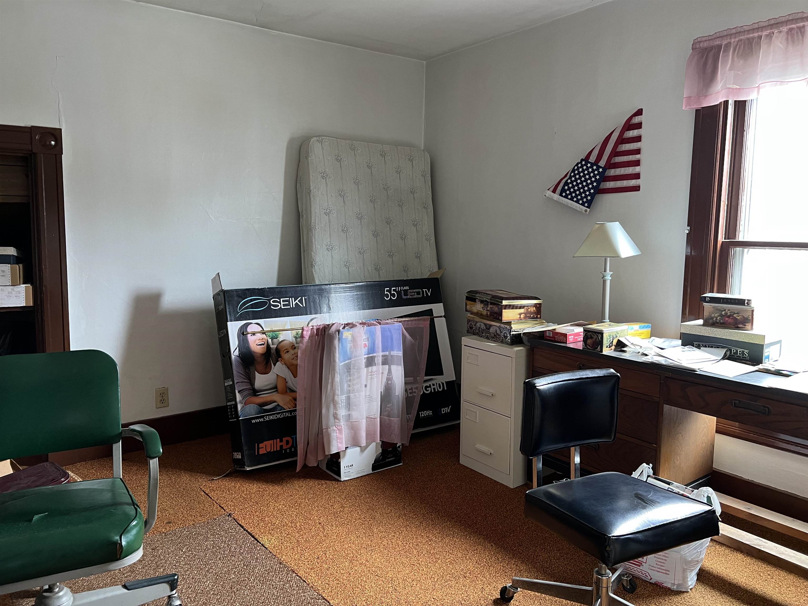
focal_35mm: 26
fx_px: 607
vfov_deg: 53.1
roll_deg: -0.2
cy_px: 303
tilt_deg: -5.4
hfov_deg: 67.3
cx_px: 404
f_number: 1.5
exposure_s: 1/60
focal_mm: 5.7
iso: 250
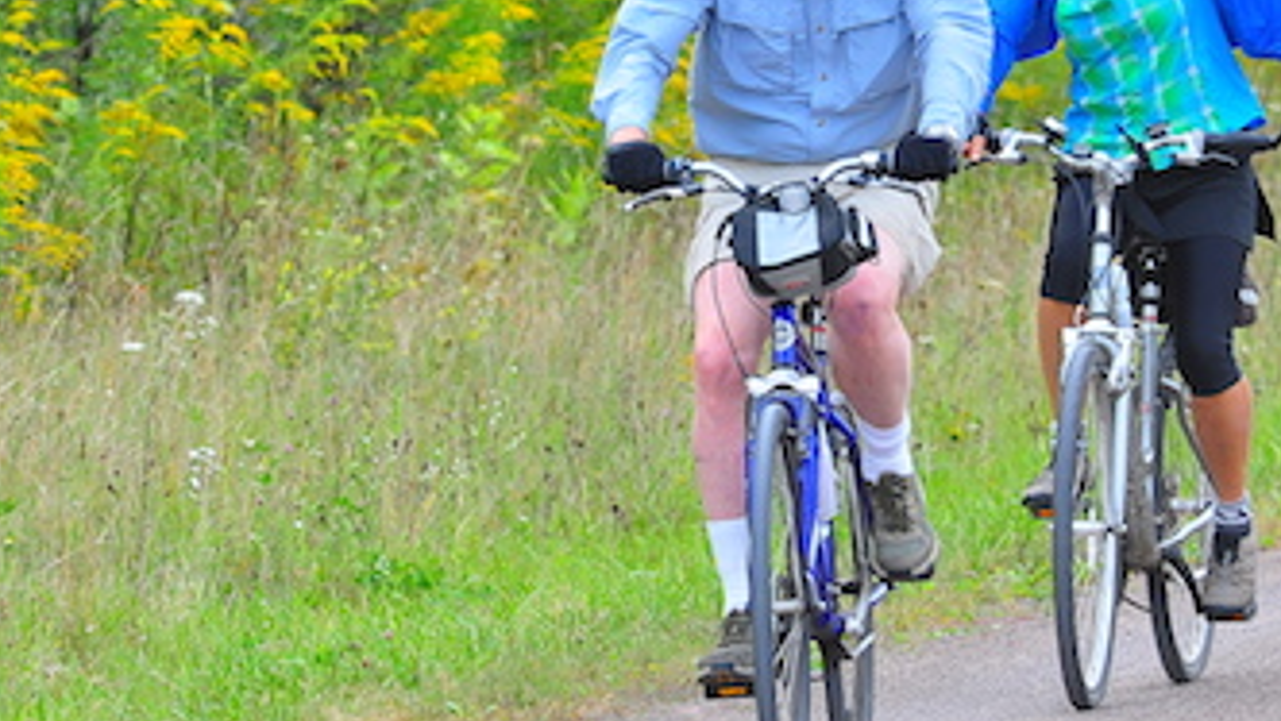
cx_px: 833
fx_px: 20251
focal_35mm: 596
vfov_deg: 2.0
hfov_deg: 3.6
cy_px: 160
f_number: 9
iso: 250
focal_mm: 210
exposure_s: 1/160
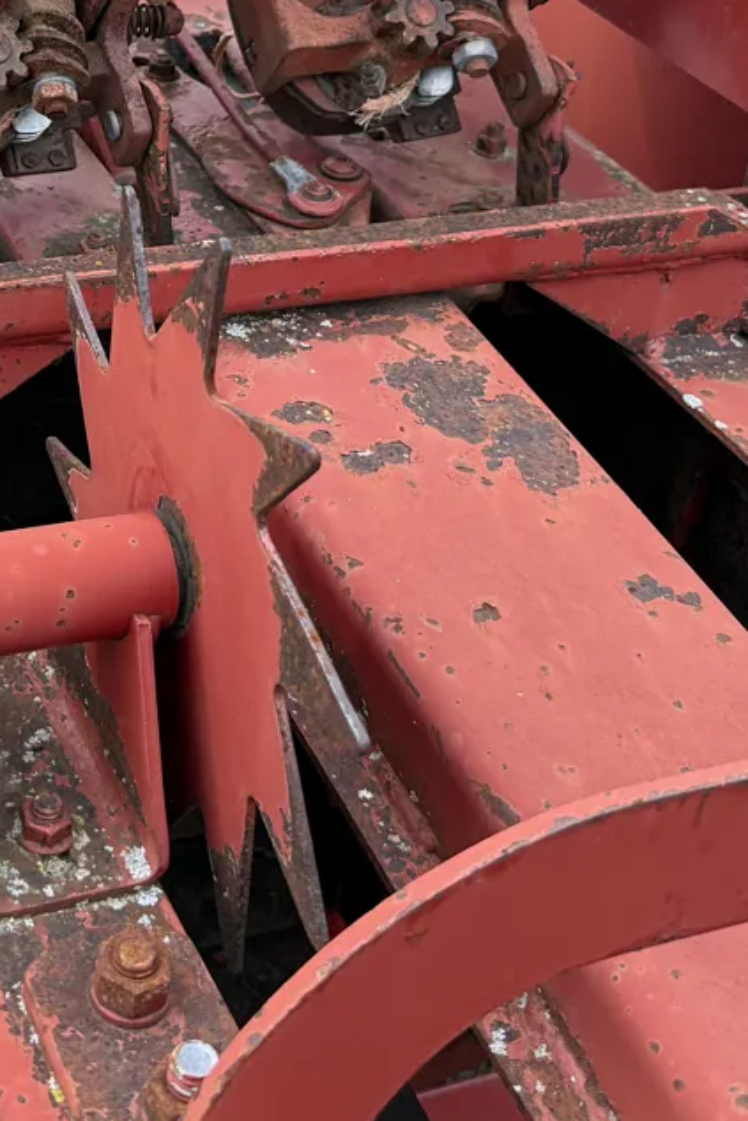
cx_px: 35
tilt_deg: -17.2
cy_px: 126
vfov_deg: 30.6
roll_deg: +0.3
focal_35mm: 63
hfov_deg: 21.0
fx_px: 1962
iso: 100
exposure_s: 1/1174
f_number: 1.78
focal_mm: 6.76
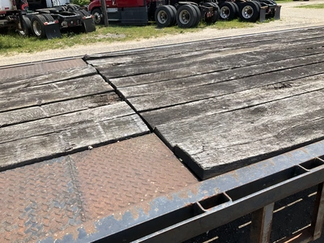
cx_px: 162
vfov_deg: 48.2
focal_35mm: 29
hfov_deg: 61.7
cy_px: 122
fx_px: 271
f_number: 1.8
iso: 25
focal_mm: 3
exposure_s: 1/1342
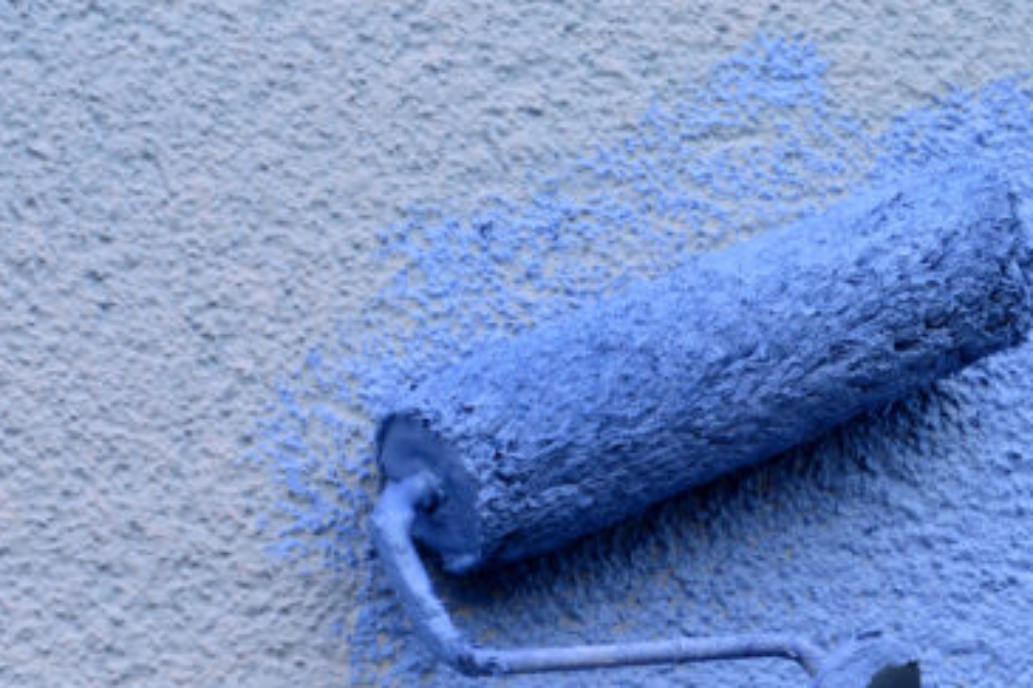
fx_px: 4990
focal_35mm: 174
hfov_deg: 11.7
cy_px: 709
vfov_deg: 7.8
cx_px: 917
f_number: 7.1
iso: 200
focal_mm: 62
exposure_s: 1/200
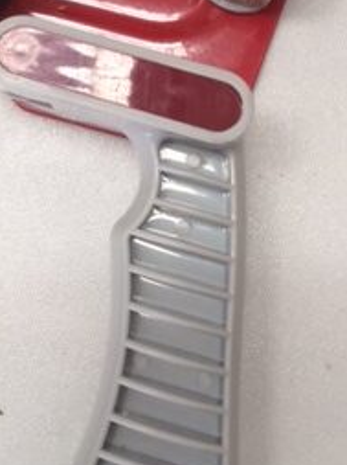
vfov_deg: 25.0
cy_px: 50
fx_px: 1018
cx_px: 143
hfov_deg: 19.3
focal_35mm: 76
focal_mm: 4.12
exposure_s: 1/30
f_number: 2.2
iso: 40
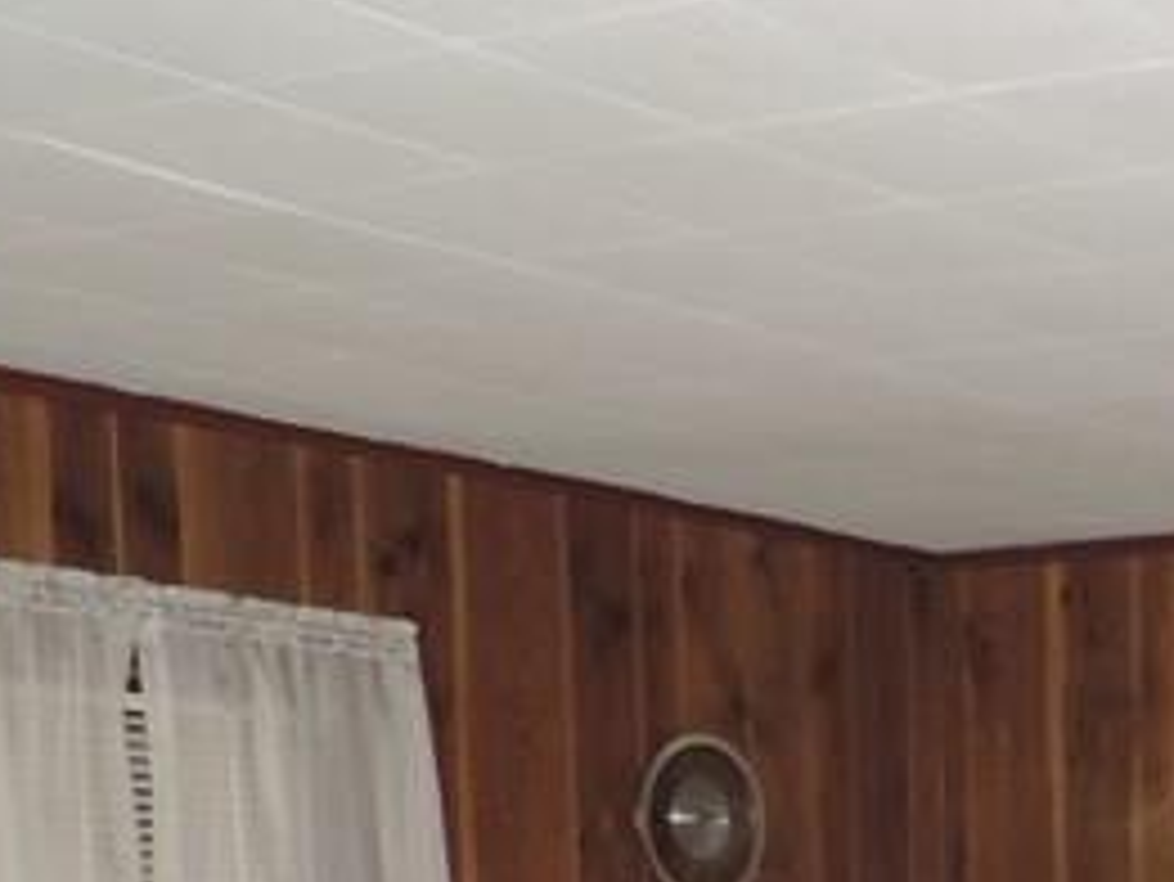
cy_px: 1404
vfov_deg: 14.5
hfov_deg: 18.3
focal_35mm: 94
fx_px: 3189
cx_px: 1808
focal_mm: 4.3
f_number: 3
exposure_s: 1/30
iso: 220
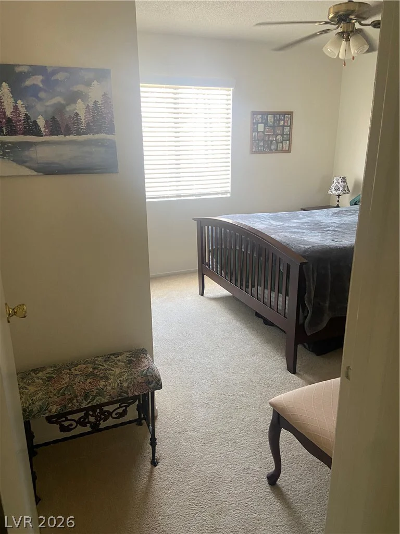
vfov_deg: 67.3
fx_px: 401
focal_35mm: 26
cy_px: 267
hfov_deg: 53.1
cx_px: 200
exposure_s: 1/60
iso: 160
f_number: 1.8
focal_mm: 4.25
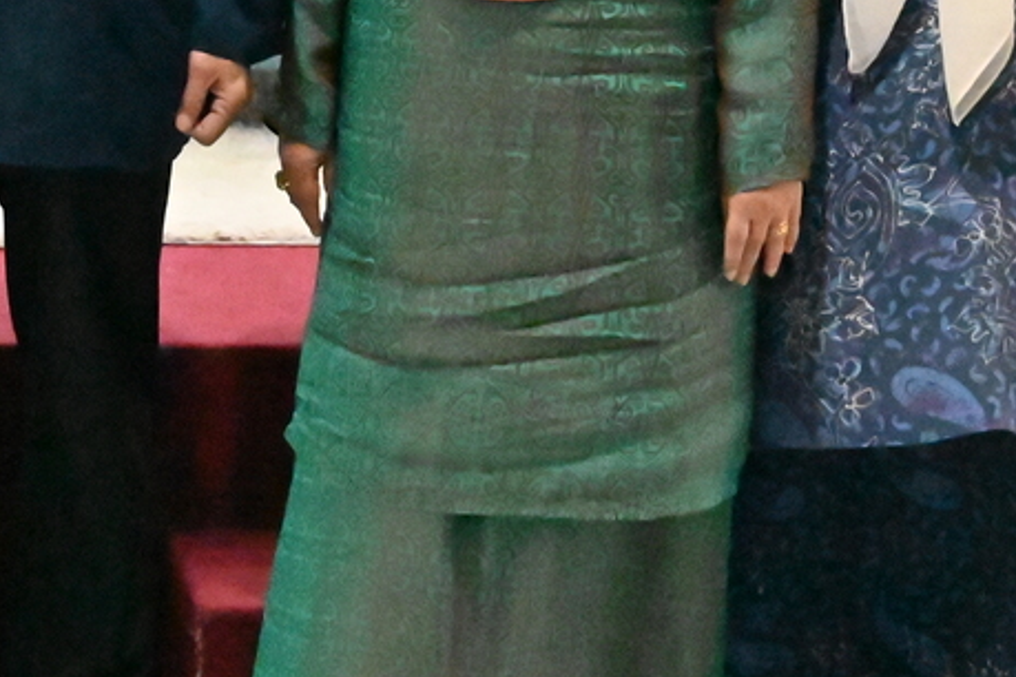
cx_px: 113
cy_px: -170
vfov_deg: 13.0
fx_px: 2878
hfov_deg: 19.7
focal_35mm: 102
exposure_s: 1/500
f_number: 7.1
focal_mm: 31
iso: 51200
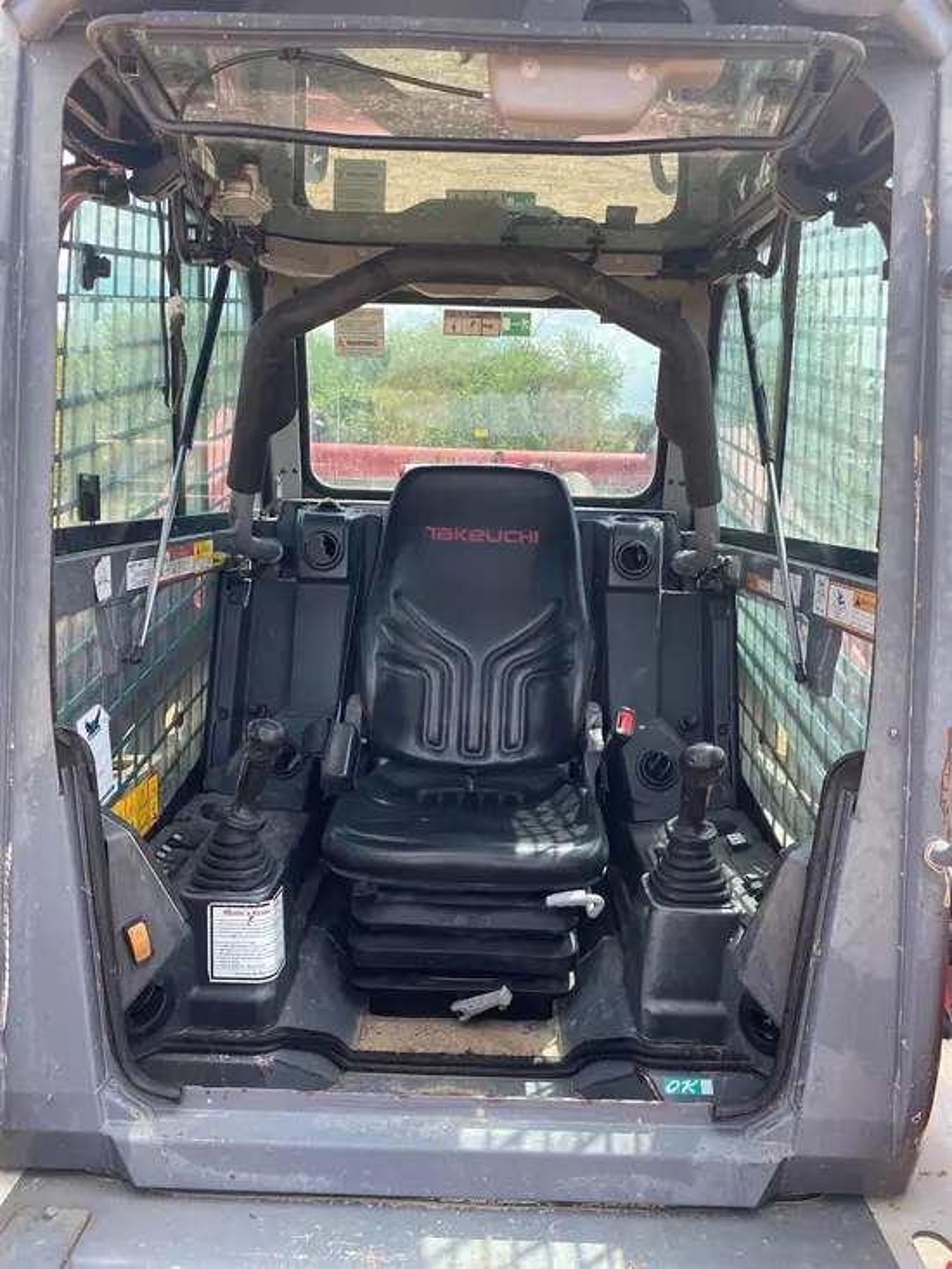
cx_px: 476
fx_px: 953
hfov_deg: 53.1
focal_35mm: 26
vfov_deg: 67.3
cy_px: 634
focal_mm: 4.25
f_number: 1.8
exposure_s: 1/582
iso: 32
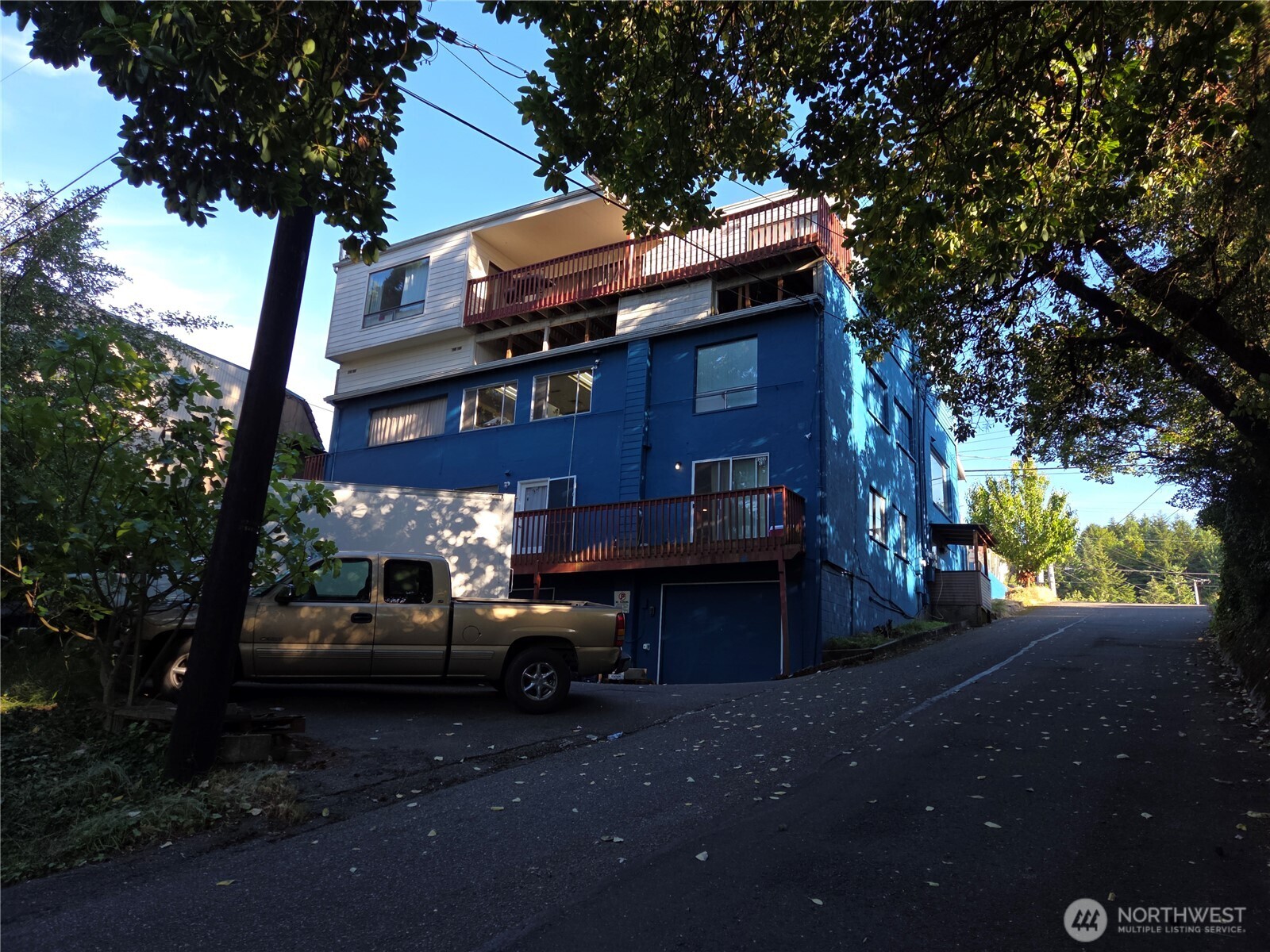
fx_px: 844
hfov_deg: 73.9
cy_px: 476
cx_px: 635
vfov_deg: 58.9
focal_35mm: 23
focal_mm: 5.4
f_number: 1.8
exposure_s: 1/234
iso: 25
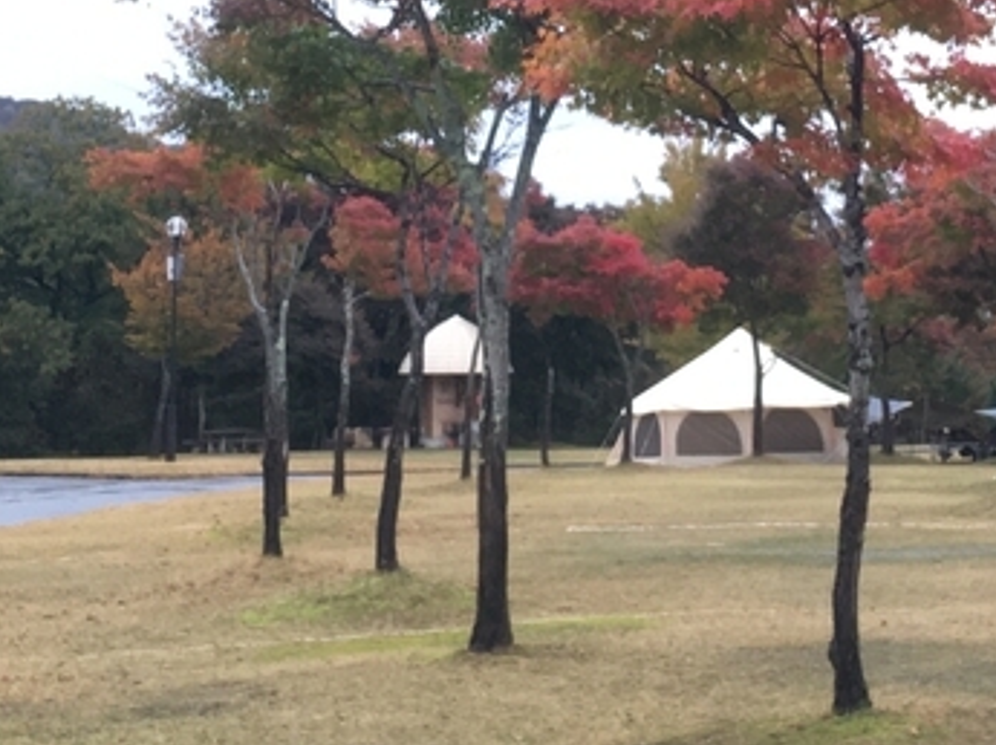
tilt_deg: +10.0
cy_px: -104
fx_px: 2903
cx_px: 598
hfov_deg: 19.4
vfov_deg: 14.2
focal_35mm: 101
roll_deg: +2.6
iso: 64
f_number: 2.2
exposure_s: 1/30
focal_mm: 4.15
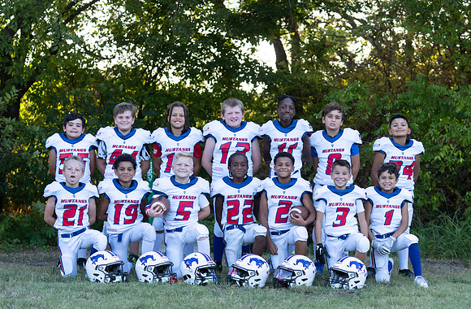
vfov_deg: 13.1
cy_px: 192
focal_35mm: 103
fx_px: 1346
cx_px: 274
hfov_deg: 19.8
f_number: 3.5
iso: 250
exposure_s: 1/320
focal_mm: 70
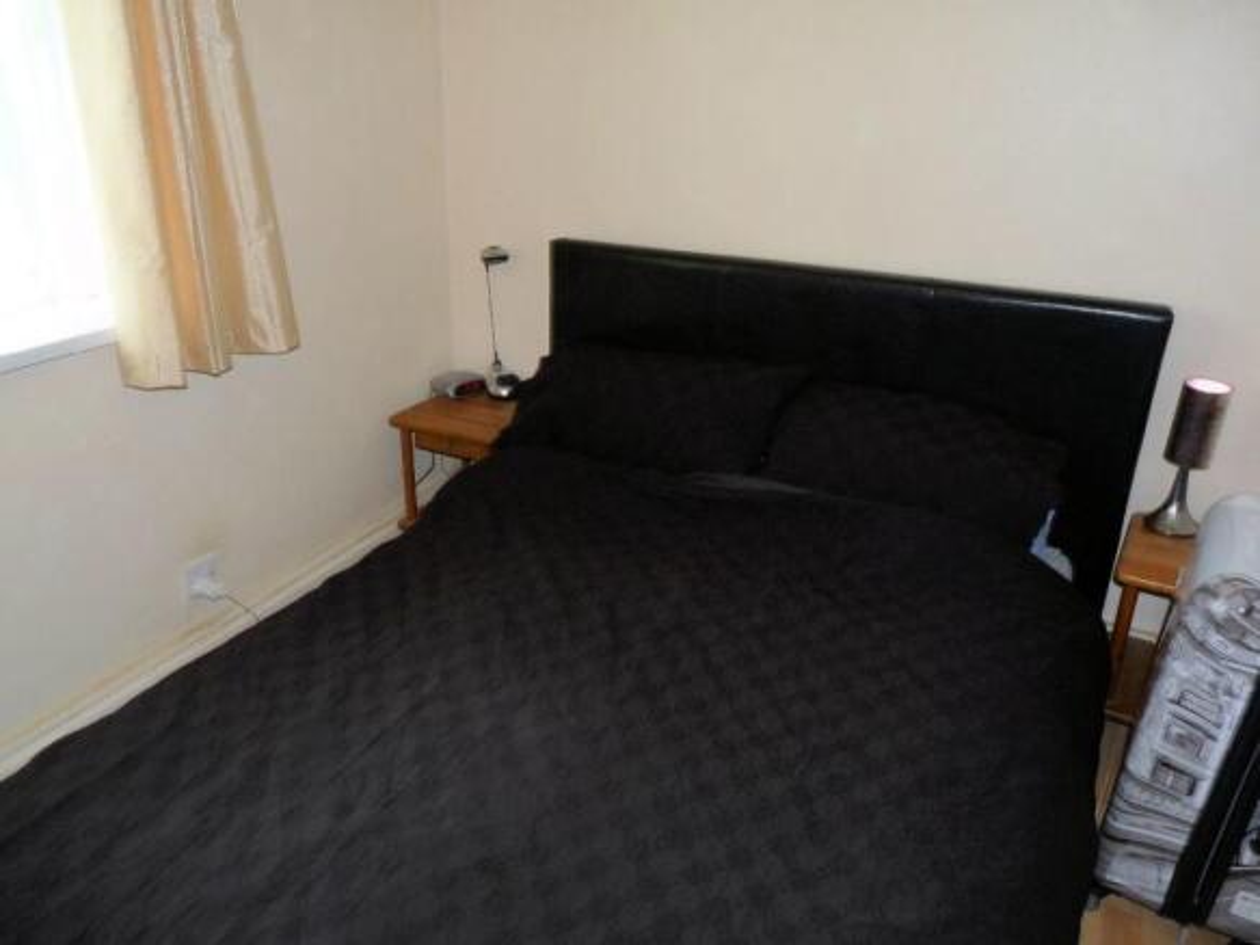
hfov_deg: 65.3
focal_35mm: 27
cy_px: 472
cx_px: 630
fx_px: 983
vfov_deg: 51.3
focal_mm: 4.8
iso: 100
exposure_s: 1/8
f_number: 2.8
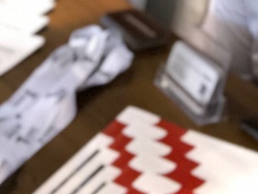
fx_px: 1133
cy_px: -225
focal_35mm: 152
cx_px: 50
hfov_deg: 12.9
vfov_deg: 9.0
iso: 160
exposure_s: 1/25
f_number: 2.2
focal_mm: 2.87
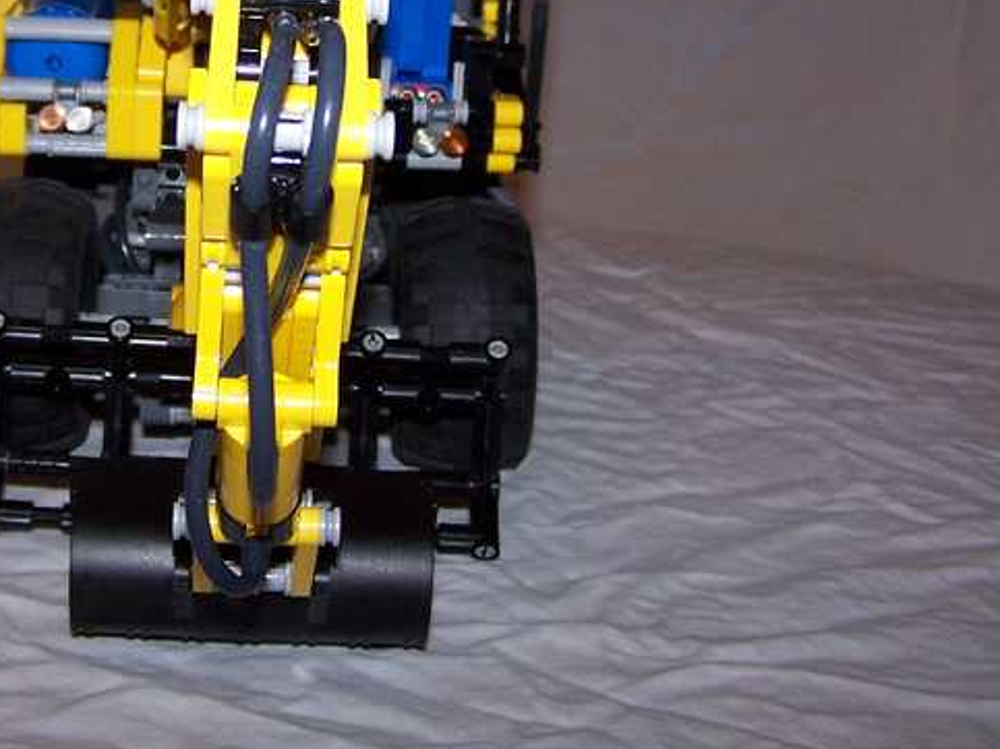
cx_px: 271
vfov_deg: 23.0
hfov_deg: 30.3
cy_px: 168
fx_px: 1820
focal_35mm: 63
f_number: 2.8
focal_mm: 6.3
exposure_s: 1/60
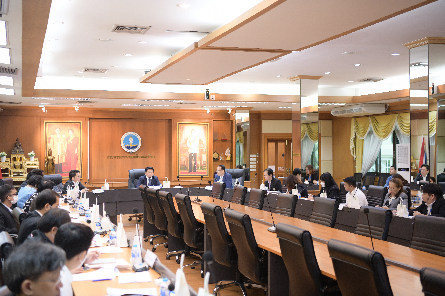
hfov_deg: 41.1
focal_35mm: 48
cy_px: 148
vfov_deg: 28.1
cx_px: 222
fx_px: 593
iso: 1250
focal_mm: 48
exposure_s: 1/100
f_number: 2.8
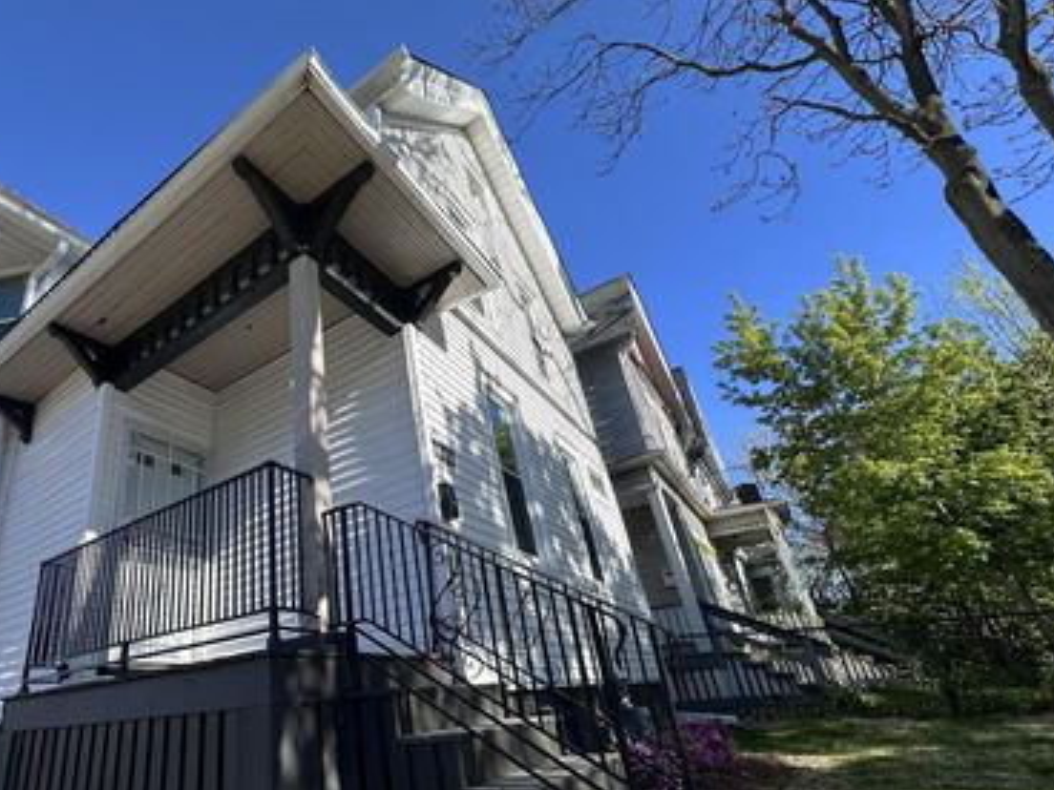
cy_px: 442
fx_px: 579
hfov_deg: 81.7
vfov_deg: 68.4
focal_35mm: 19
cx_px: 349
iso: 50
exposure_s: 1/1208
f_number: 2.2
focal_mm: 2.22
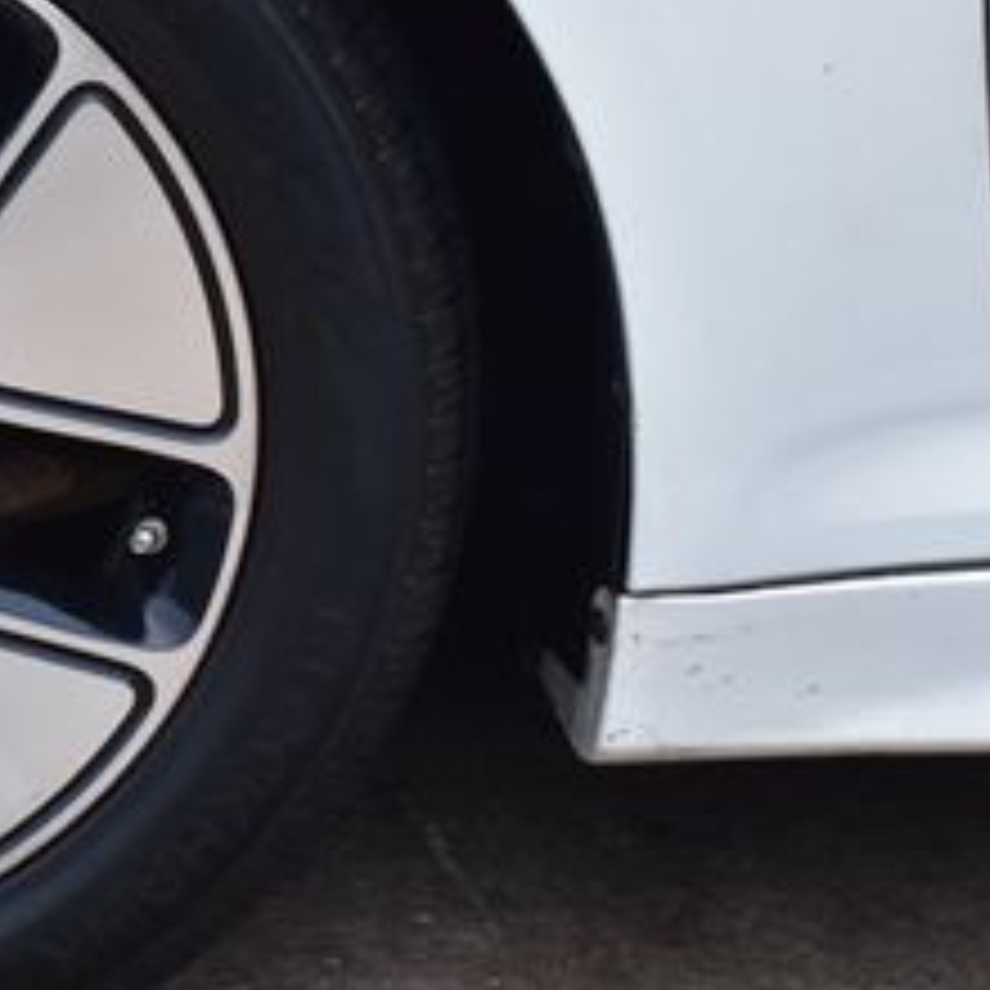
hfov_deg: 11.5
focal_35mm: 148
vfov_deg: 11.8
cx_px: -328
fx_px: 4789
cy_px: 477
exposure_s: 1/25
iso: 400
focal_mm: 40
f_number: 7.1
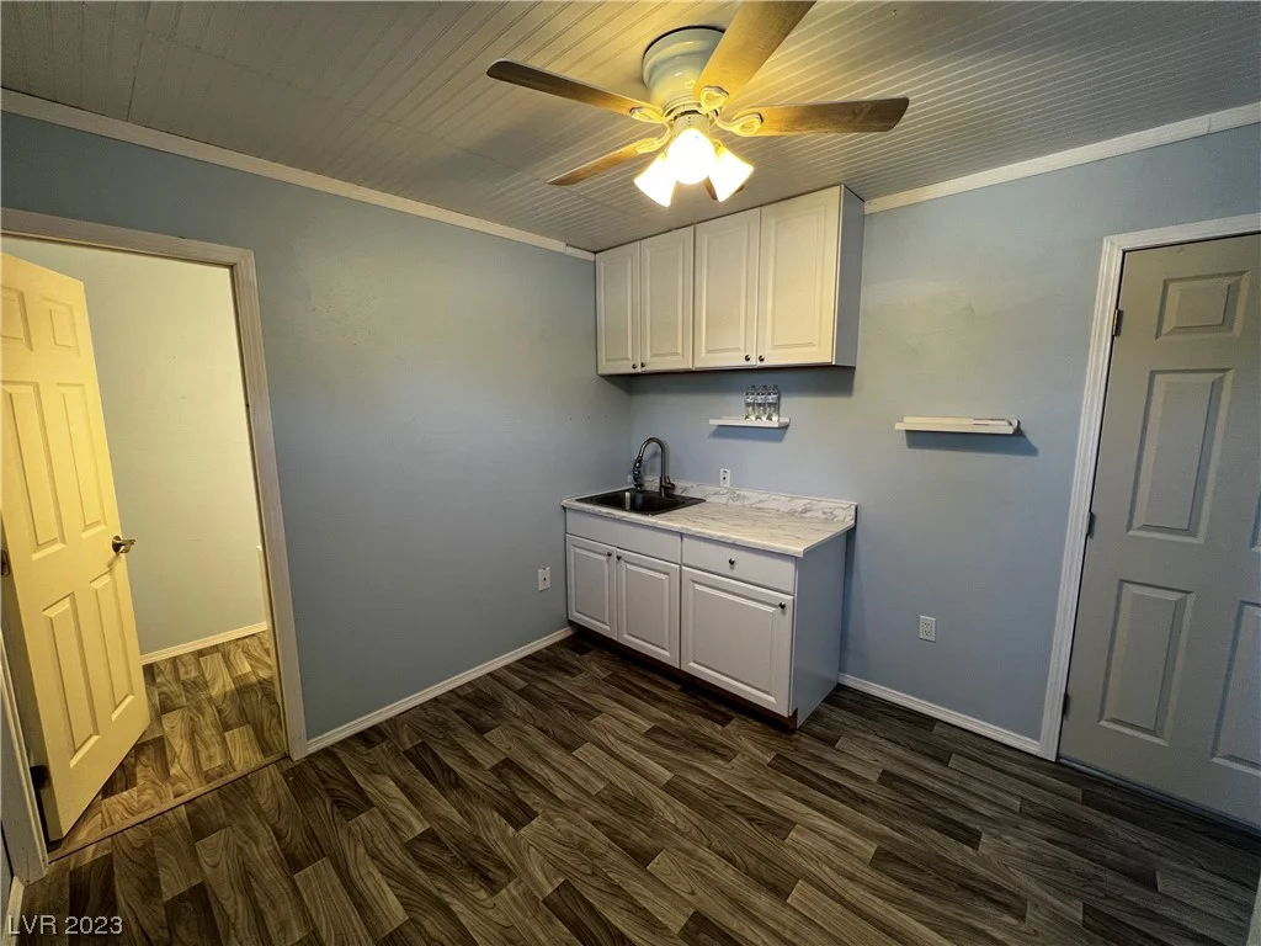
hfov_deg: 106.2
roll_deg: +0.8
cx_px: 630
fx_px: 474
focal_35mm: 13
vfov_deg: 89.9
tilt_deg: -9.8
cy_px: 473
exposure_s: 1/99
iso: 160
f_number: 1.8
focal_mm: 1.57
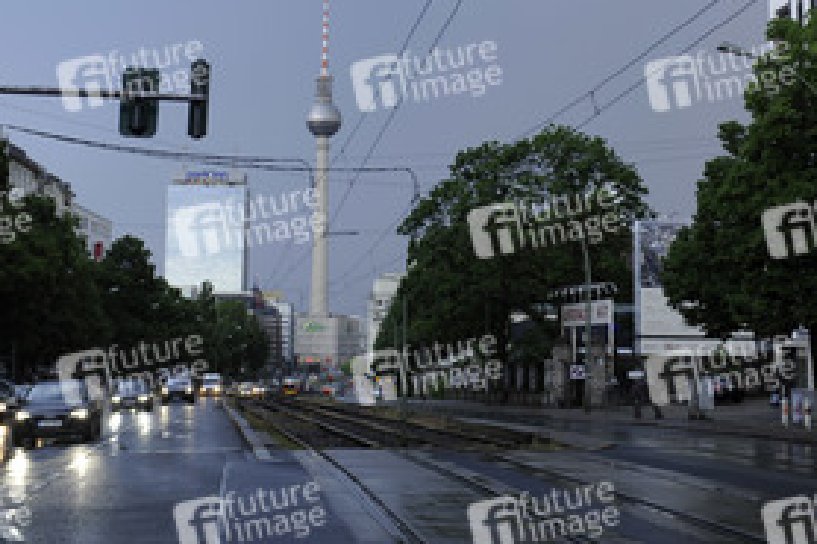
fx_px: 1474
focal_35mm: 65
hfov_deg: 30.9
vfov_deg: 20.8
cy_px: 150
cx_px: 466
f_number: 2.8
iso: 200
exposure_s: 1/125
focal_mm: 40
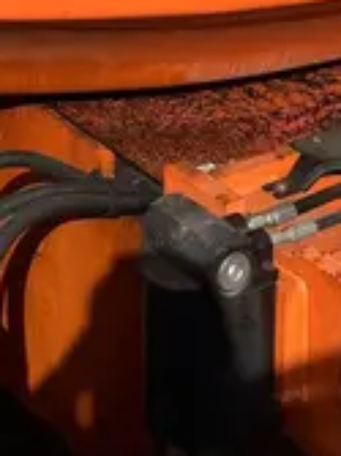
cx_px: 224
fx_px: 1499
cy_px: -345
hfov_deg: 13.0
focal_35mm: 114
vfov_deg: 15.1
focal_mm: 5.7
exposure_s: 1/6993
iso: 50
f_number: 1.5
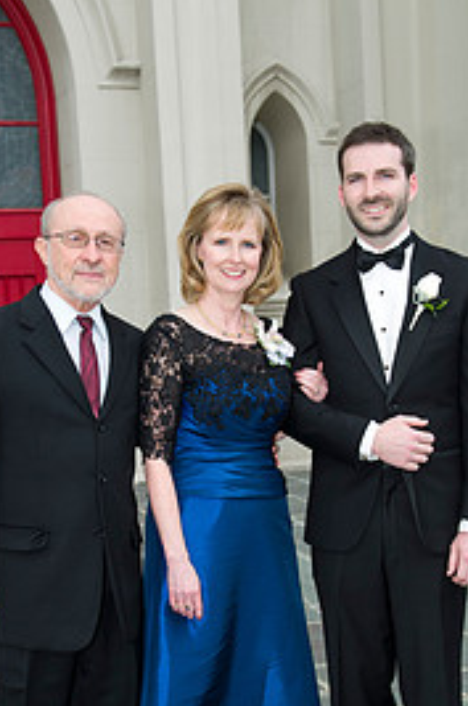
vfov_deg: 33.7
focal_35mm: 59
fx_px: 1155
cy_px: 463
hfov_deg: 22.9
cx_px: 192
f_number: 4
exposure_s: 1/125
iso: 200
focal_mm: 35
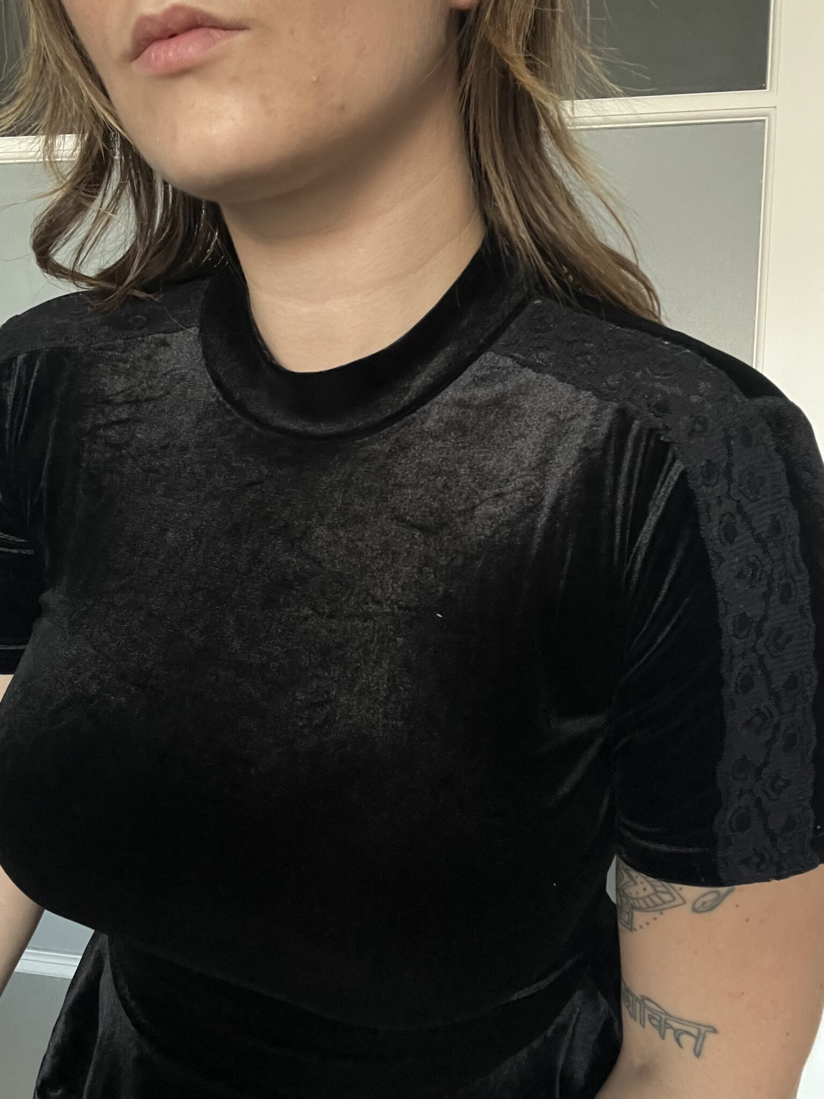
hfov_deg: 46.8
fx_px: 952
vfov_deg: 60.0
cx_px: 412
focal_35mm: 30
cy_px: 550
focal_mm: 2.71
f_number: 2.2
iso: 320
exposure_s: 1/60
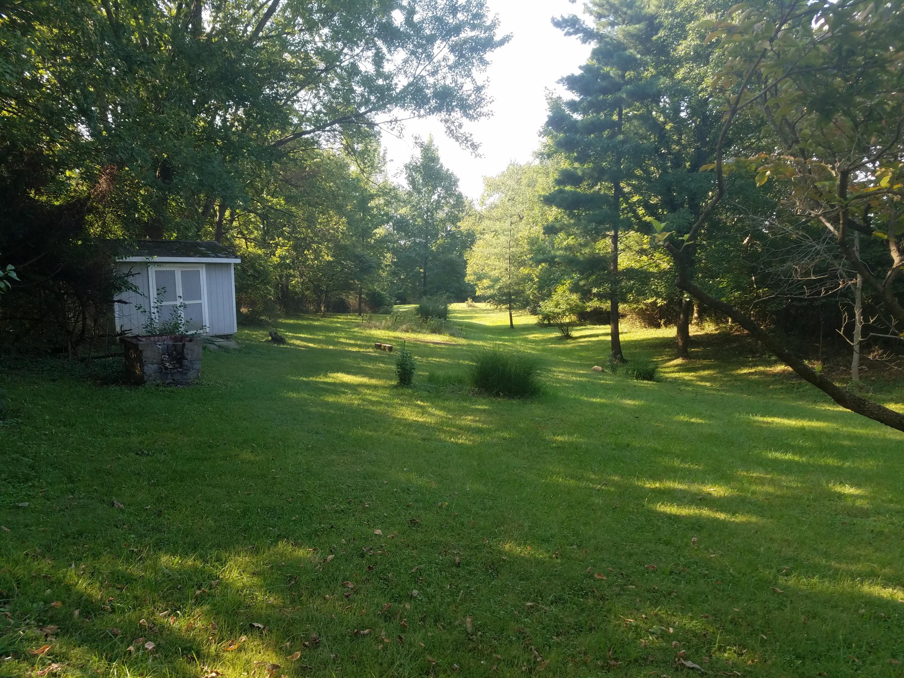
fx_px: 679
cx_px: 452
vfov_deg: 53.1
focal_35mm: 26
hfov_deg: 67.3
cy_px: 339
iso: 50
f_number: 1.7
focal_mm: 4.2
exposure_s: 1/319
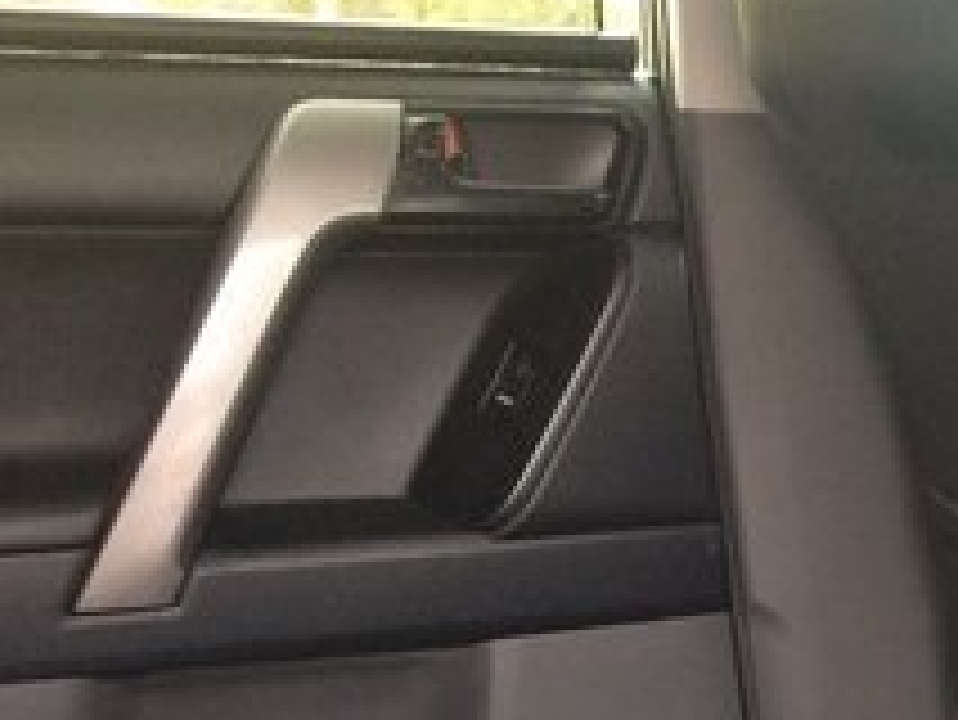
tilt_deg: -16.4
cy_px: 794
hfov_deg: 20.2
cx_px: 1196
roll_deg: -1.4
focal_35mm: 90
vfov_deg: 16.0
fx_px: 2492
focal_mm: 4.15
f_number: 2.2
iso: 64
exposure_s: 1/33
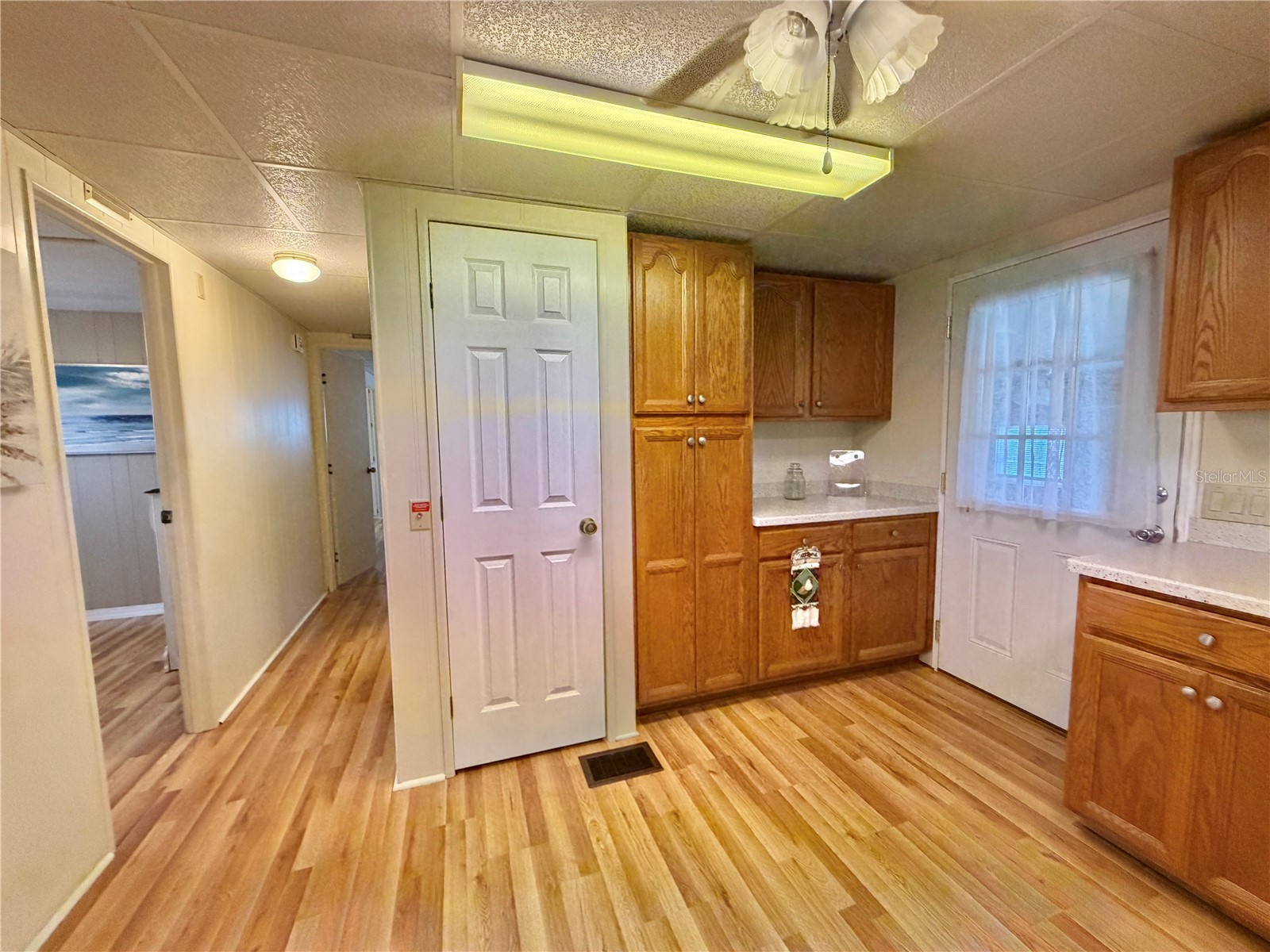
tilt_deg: -5.1
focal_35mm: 14
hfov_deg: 102.1
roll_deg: +1.1
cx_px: 635
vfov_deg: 85.7
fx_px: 514
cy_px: 476
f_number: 2.2
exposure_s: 1/120
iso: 320
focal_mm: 2.22
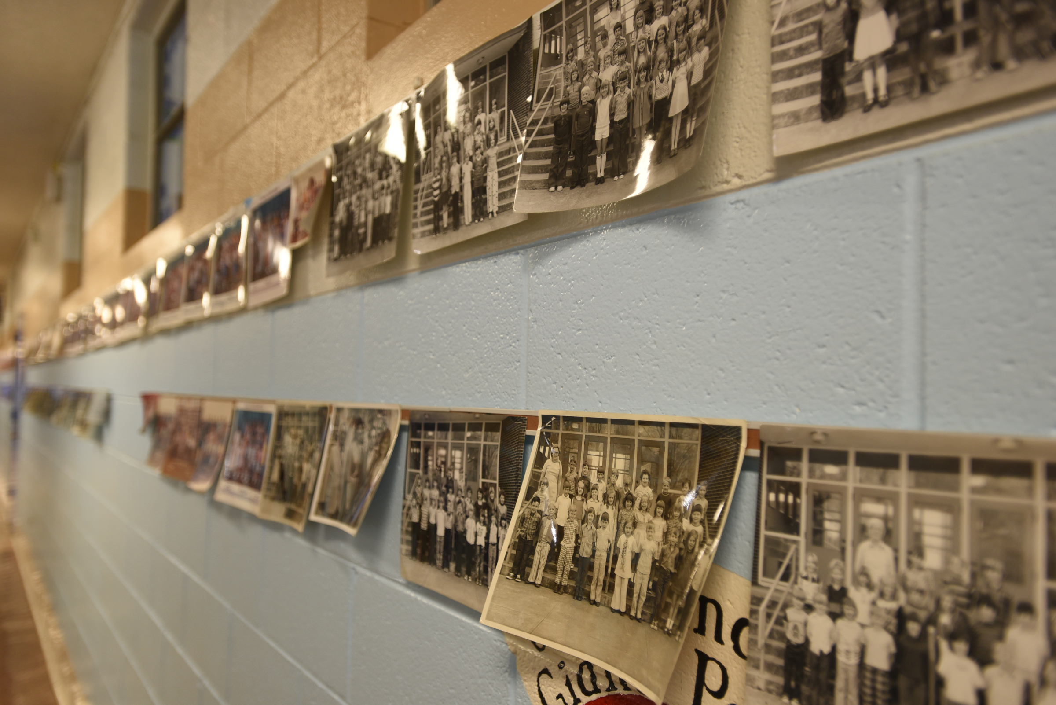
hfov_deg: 69.4
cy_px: 352
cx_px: 528
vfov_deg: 49.6
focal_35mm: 26
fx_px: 763
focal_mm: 26
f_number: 2.8
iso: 500
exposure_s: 1/80
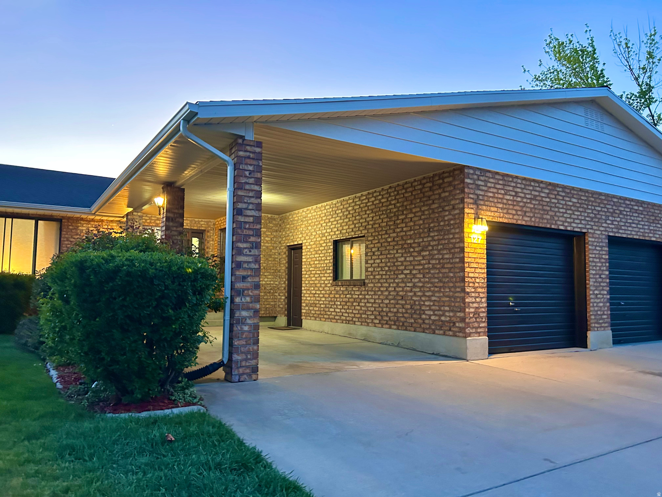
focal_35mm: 26
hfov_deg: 67.3
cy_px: 248
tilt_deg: +4.3
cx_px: 331
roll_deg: -0.4
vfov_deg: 53.1
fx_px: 497
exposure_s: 1/30
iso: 640
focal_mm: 5.7
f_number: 1.5
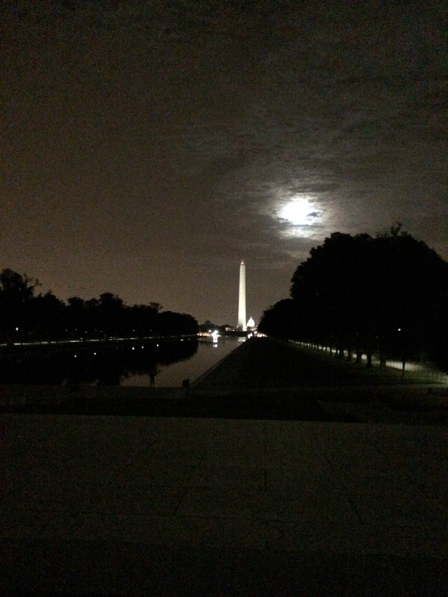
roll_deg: -0.2
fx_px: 500
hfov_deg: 48.2
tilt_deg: +2.5
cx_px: 224
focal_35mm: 29
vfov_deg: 61.7
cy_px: 298
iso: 2000
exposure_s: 1/15
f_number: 2.2
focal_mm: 4.15
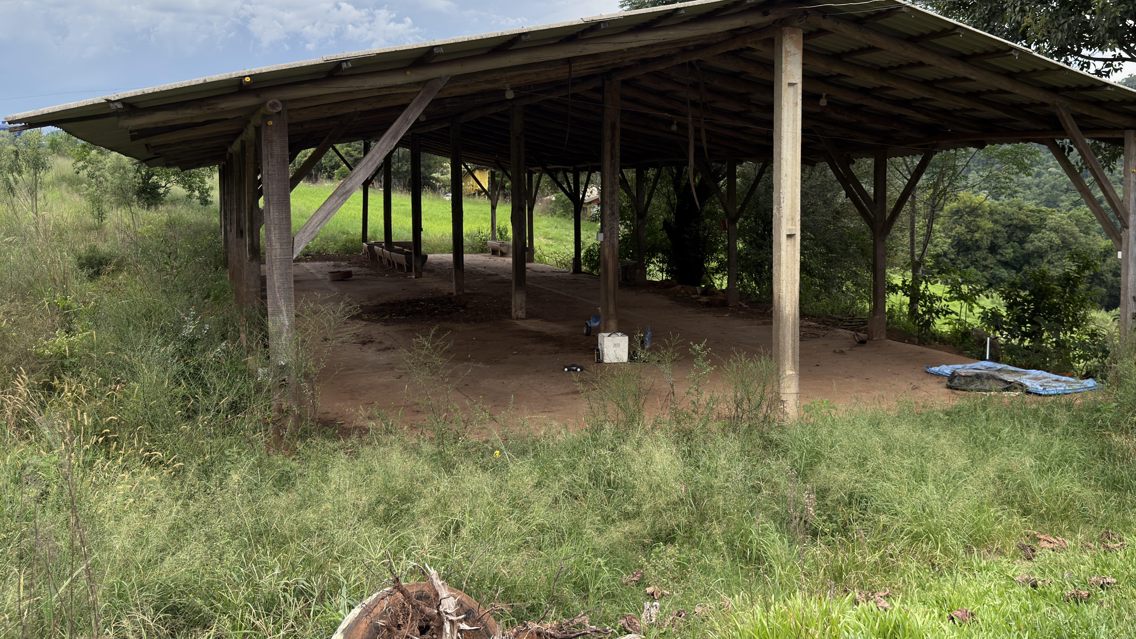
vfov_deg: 36.5
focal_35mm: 32
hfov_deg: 60.7
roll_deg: +0.5
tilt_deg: -4.9
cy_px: 240
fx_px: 964
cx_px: 653
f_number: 1.78
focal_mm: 6.76
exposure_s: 1/2660
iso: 80
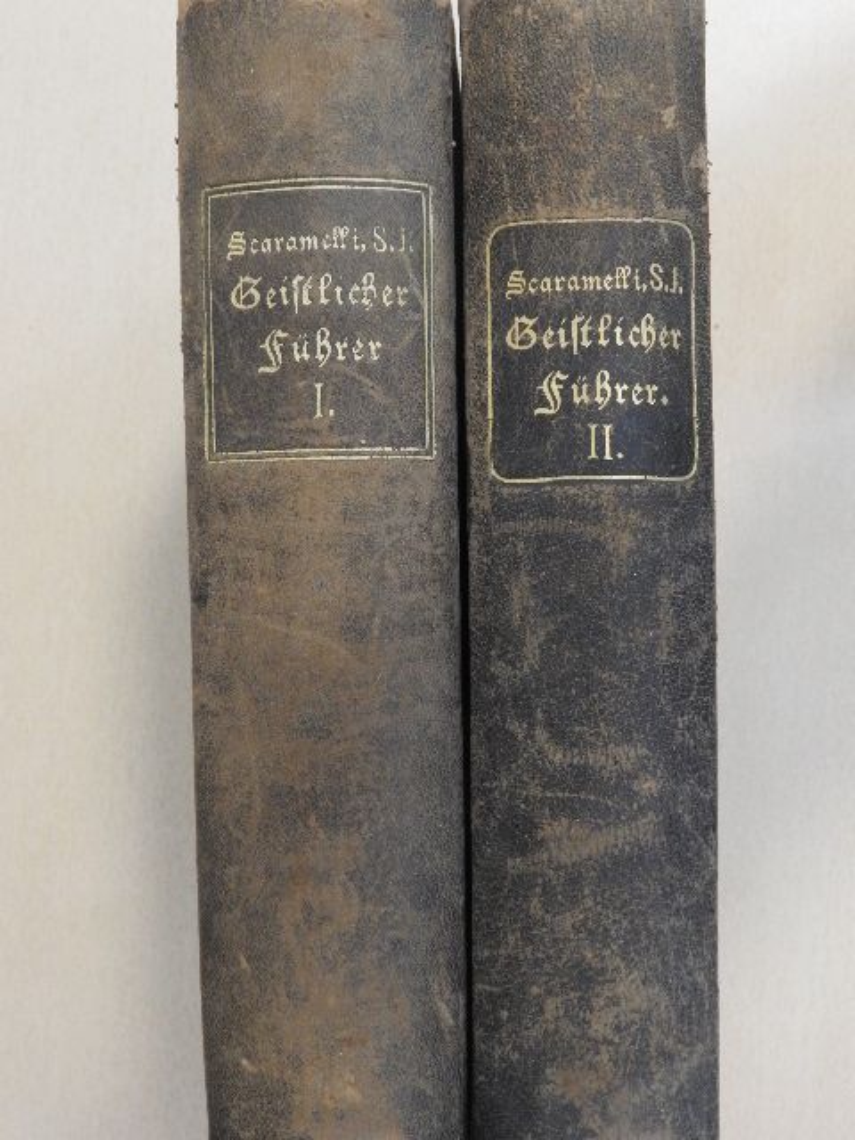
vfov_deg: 46.8
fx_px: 1317
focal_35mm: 40
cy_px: 570
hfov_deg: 36.0
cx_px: 428
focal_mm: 7.2
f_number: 3.8
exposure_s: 1/8
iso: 500
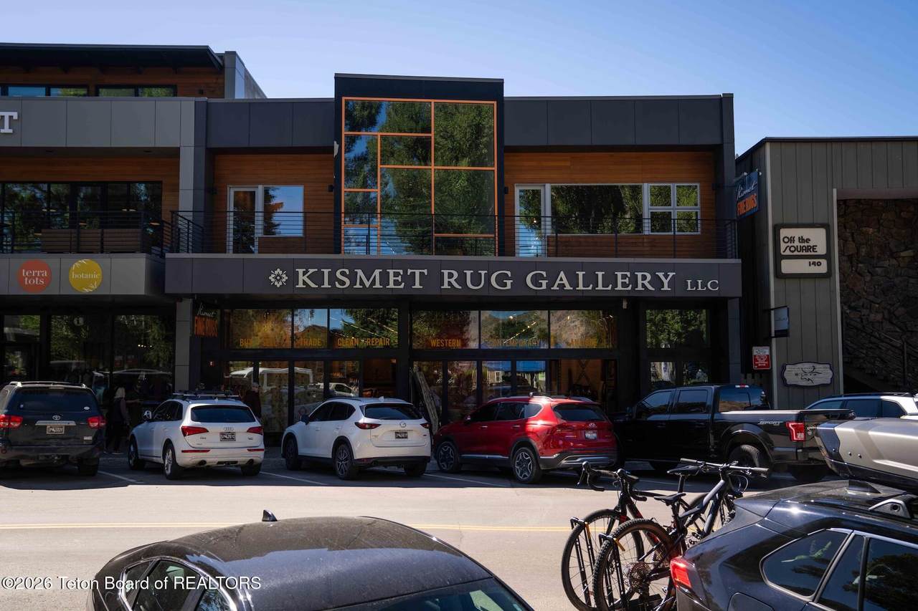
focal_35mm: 34
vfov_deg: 38.9
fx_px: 867
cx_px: 459
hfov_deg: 55.8
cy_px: 306
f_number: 4.5
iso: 100
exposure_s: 1/400
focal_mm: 34
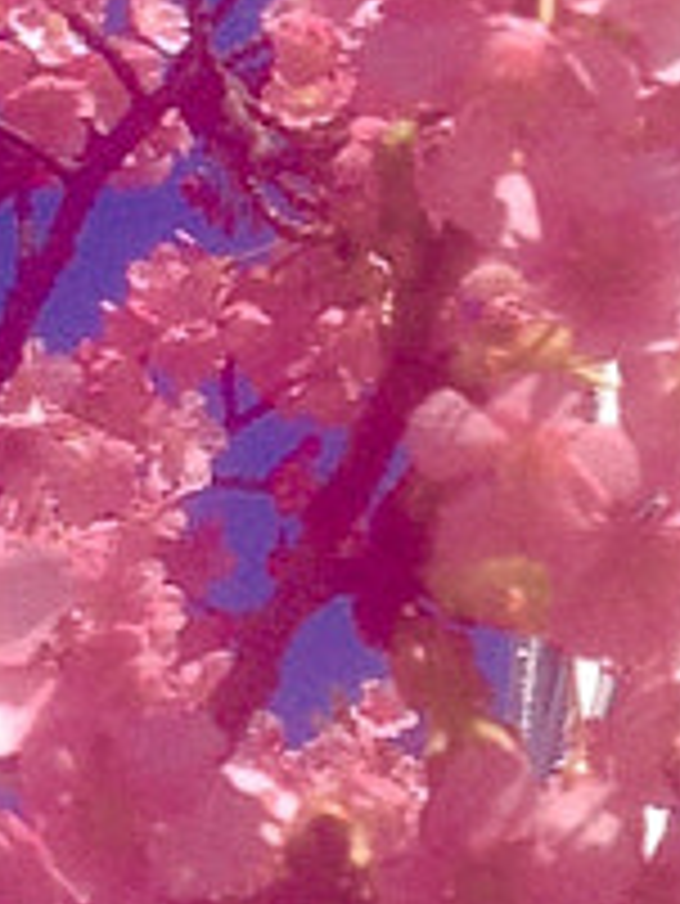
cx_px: 851
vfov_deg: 7.0
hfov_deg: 5.3
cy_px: -378
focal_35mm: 279
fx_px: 7300
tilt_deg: +50.3
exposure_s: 1/1672
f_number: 2.4
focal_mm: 4.28
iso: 50
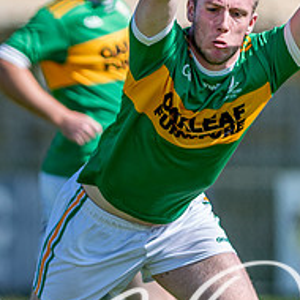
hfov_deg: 1.1
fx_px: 15159
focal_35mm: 1546
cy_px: 253
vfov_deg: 1.1
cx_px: -169
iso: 100
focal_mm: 300
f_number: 2.8
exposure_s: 1/2000
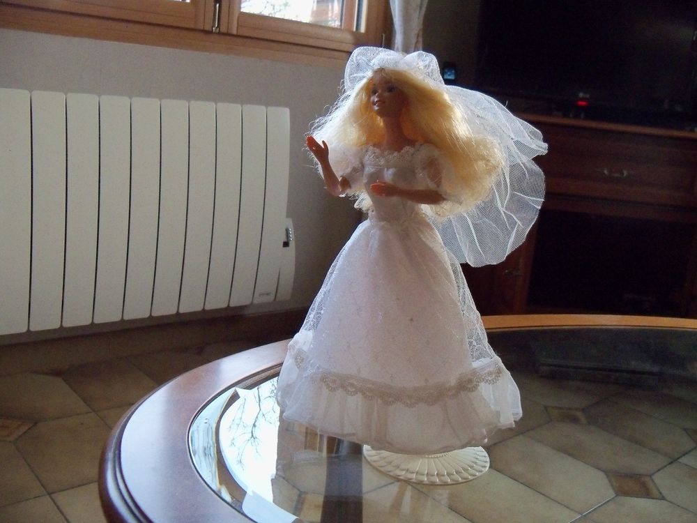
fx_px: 705
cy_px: 262
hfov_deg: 52.6
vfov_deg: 40.7
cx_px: 348
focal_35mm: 35
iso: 800
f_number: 3.5
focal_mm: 6.2
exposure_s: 1/40
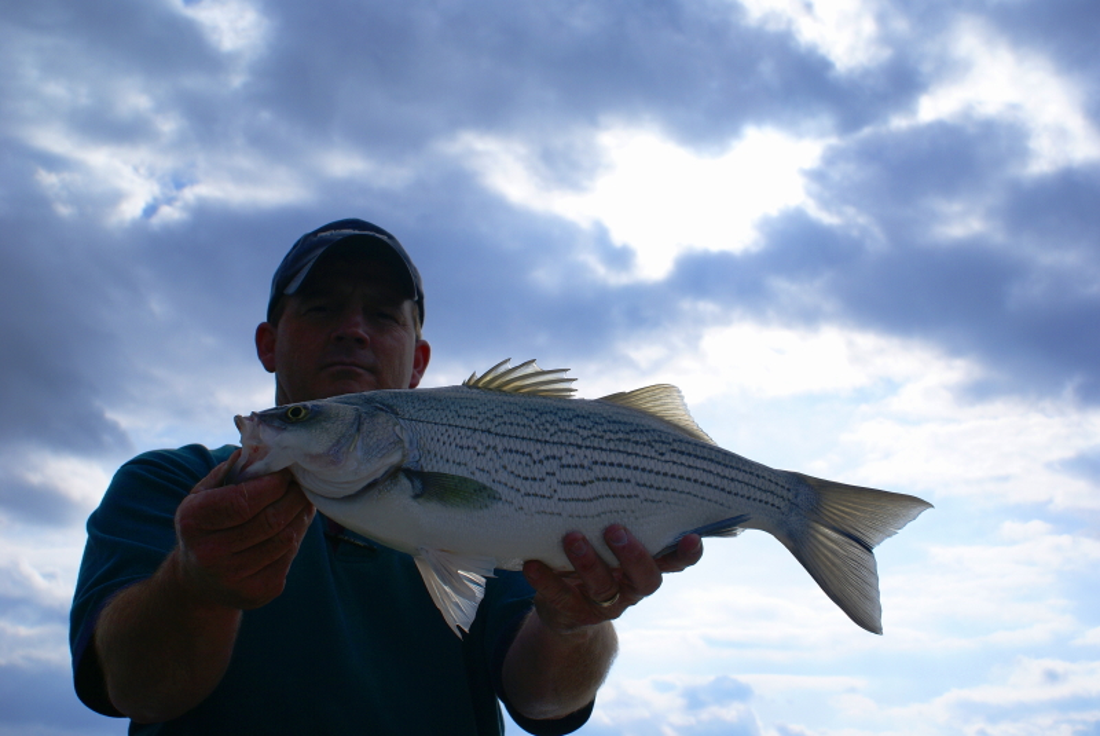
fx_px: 1376
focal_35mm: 45
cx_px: 550
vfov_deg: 29.9
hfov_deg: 43.6
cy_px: 368
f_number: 9
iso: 100
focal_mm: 30
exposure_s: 1/160
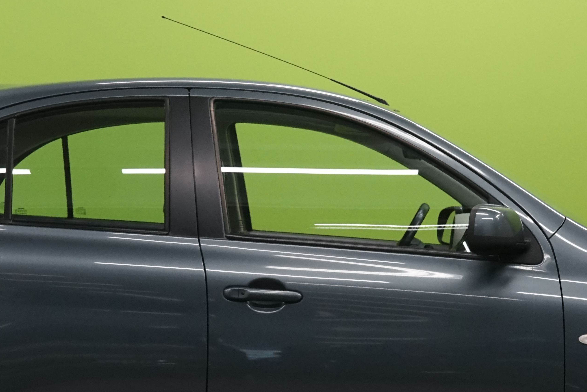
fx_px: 1892
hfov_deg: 17.6
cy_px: 265
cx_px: 315
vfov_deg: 11.8
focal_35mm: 116
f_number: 9
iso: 1600
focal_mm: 49
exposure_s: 1/25
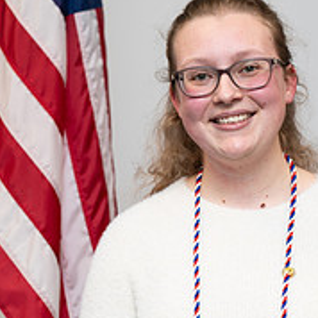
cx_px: 243
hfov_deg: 10.5
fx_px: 1725
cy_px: 261
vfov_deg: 10.5
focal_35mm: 166
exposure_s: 1/160
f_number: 3.2
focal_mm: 50
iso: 100
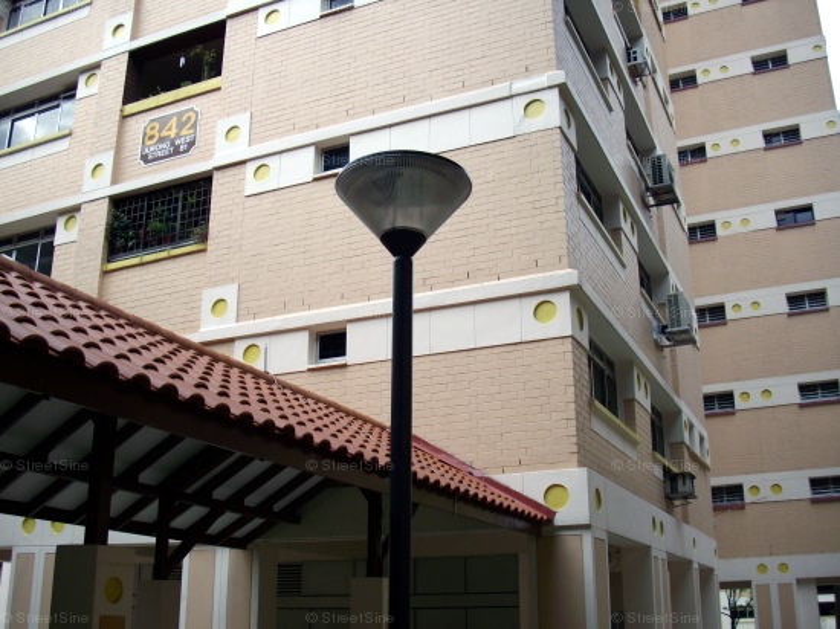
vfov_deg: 38.6
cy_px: 314
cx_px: 420
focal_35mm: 37
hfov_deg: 50.2
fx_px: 897
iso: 80
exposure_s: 1/250
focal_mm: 6.2
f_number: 2.8
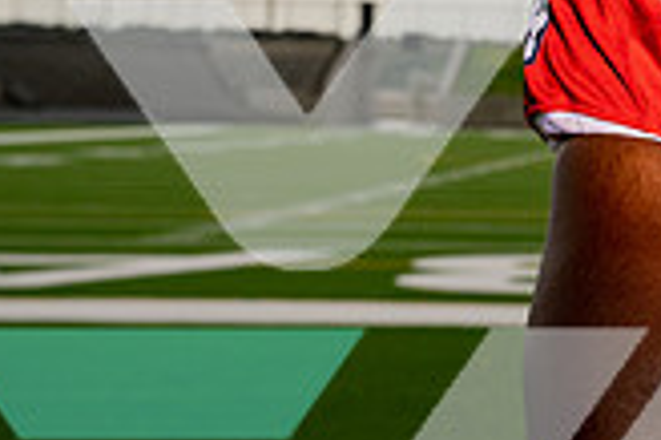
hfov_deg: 12.8
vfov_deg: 9.0
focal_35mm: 152
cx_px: 983
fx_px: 2788
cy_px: 54
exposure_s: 1/1600
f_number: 6.3
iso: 1000
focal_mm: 43
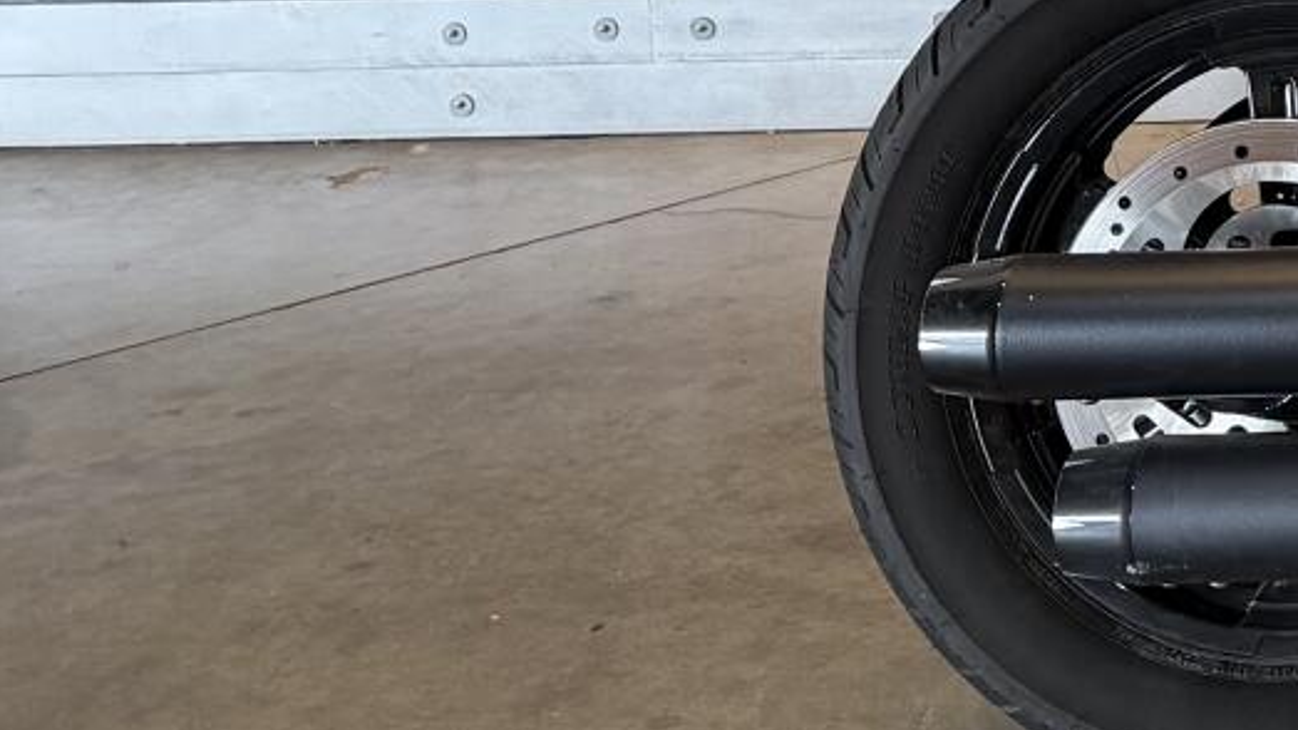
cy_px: -569
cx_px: 2395
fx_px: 3441
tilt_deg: -8.5
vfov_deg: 11.3
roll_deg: +0.4
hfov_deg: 17.2
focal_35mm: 100
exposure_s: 1/60
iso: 160
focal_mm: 6.76
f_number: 1.78
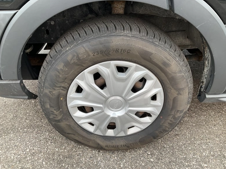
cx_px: 116
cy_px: 87
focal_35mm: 30
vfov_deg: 46.8
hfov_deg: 60.0
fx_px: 196
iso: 20
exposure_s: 1/132
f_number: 1.8
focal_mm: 3
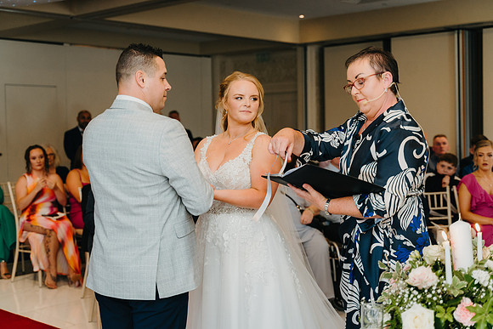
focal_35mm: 50
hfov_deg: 39.6
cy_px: 164
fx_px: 685
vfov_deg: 27.0
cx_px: 246
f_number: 2.8
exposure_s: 1/160
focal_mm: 50
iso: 800
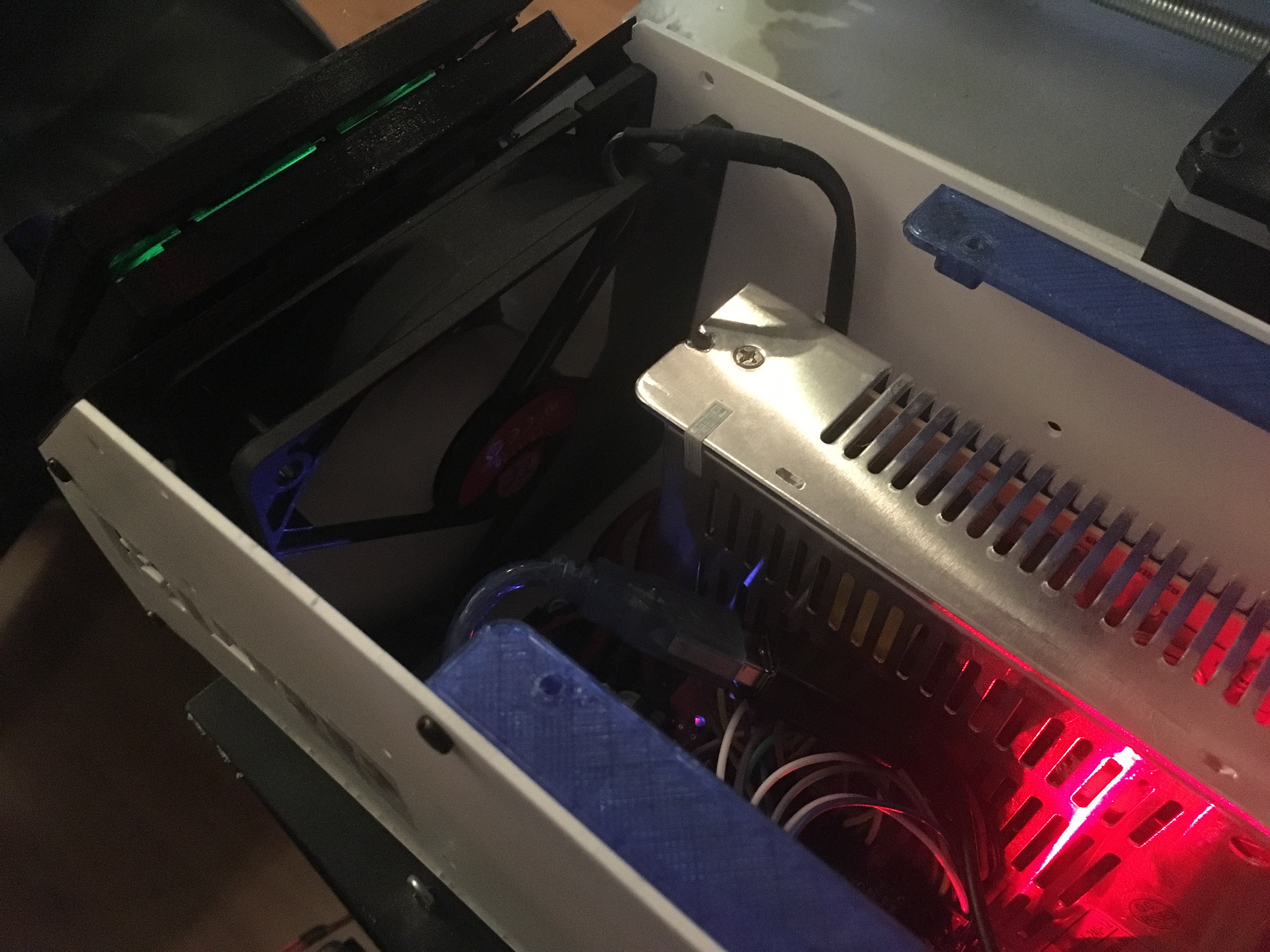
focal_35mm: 29
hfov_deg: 61.7
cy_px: 476
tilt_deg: -55.6
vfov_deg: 48.2
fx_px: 1064
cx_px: 635
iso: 1000
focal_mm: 4.15
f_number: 2.2
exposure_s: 1/17
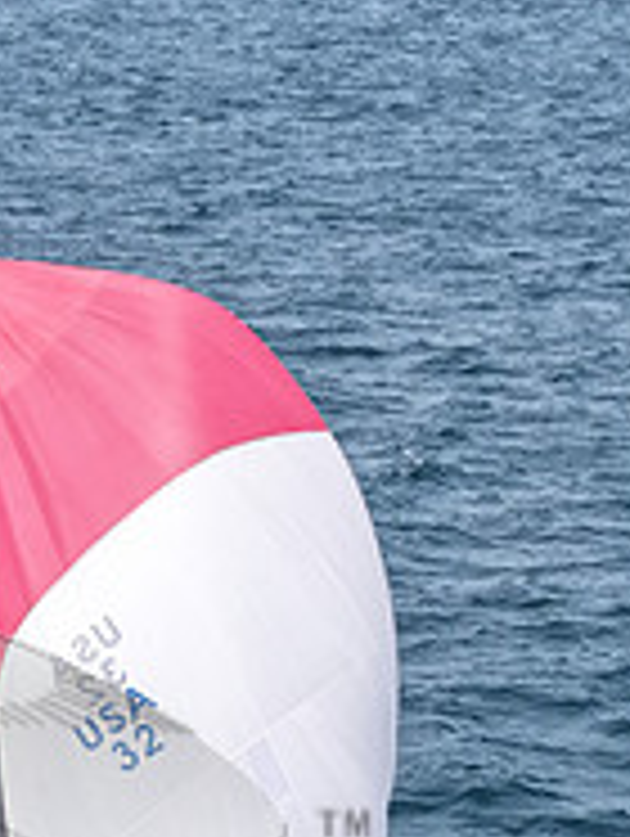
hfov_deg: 6.8
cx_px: 20
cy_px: 810
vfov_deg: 9.0
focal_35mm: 218
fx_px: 5278
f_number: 2.8
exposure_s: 1/1600
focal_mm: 19.35
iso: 200
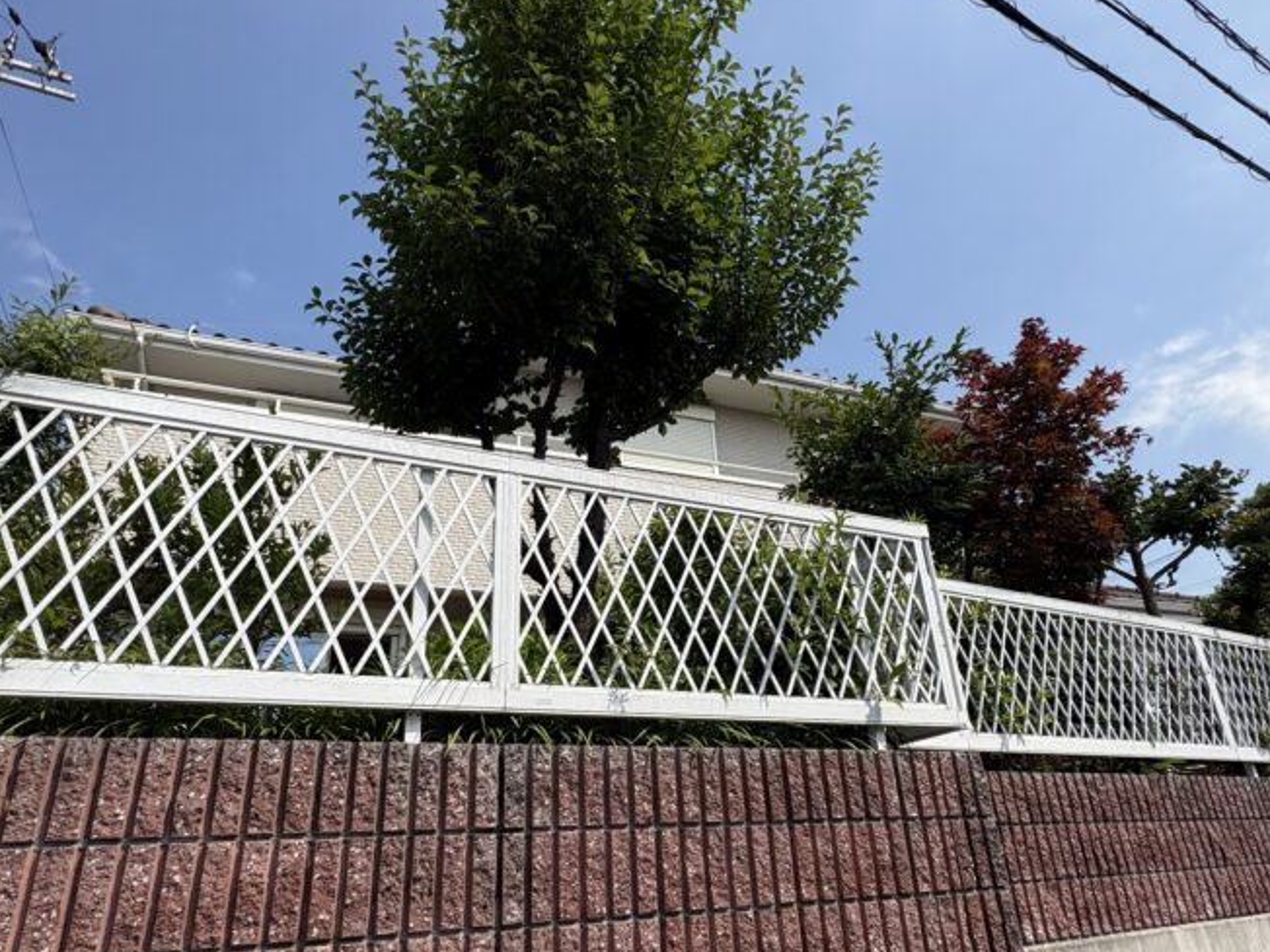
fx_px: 807
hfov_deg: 76.4
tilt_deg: +23.4
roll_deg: +4.3
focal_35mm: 22
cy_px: 531
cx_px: 651
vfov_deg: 60.9
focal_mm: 2.22
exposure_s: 1/2083
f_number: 2.2
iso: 50
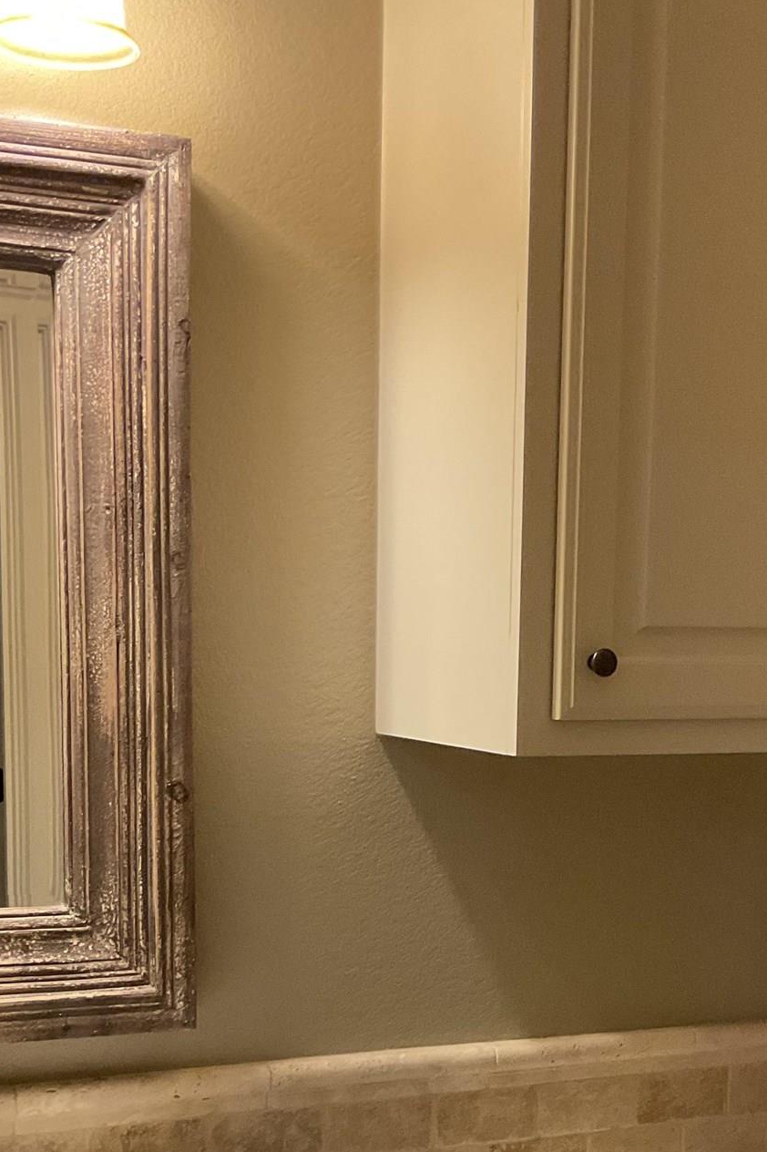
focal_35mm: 55
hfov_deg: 24.6
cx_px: 440
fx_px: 1759
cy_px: 888
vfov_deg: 35.3
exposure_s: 1/60
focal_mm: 3
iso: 200
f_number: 1.8
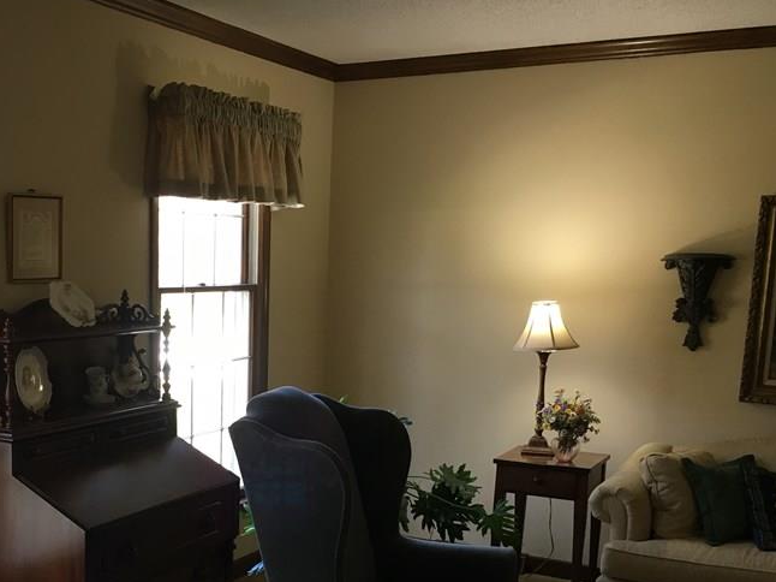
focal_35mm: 46
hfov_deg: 40.6
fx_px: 1031
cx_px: 244
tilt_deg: -8.2
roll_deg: -0.9
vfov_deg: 31.0
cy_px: 433
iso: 80
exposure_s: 1/30
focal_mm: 4.15
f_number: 2.2
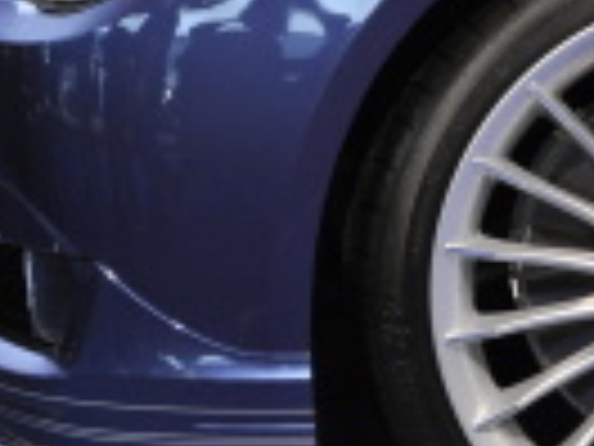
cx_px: 36
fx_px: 4307
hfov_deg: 7.9
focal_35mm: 251
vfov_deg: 5.9
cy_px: -11
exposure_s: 1/50
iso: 800
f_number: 5
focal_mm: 58
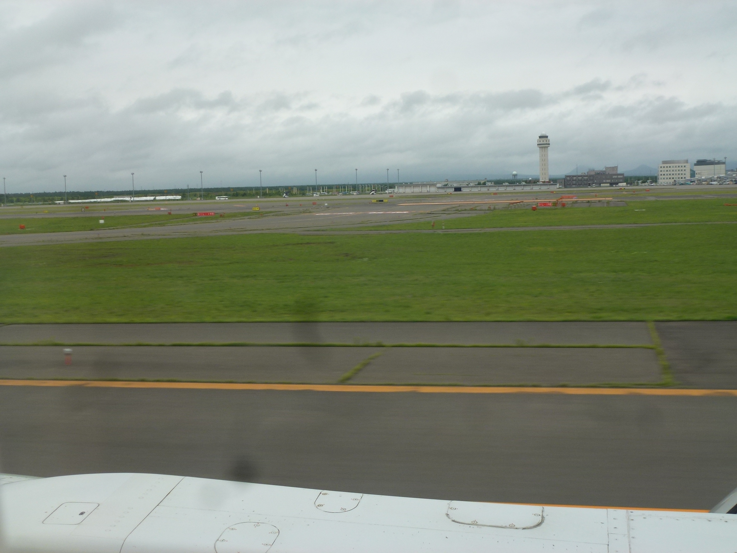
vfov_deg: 32.2
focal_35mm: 45
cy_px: 276
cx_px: 368
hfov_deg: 42.1
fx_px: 958
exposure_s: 1/320
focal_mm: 8
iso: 100
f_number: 4
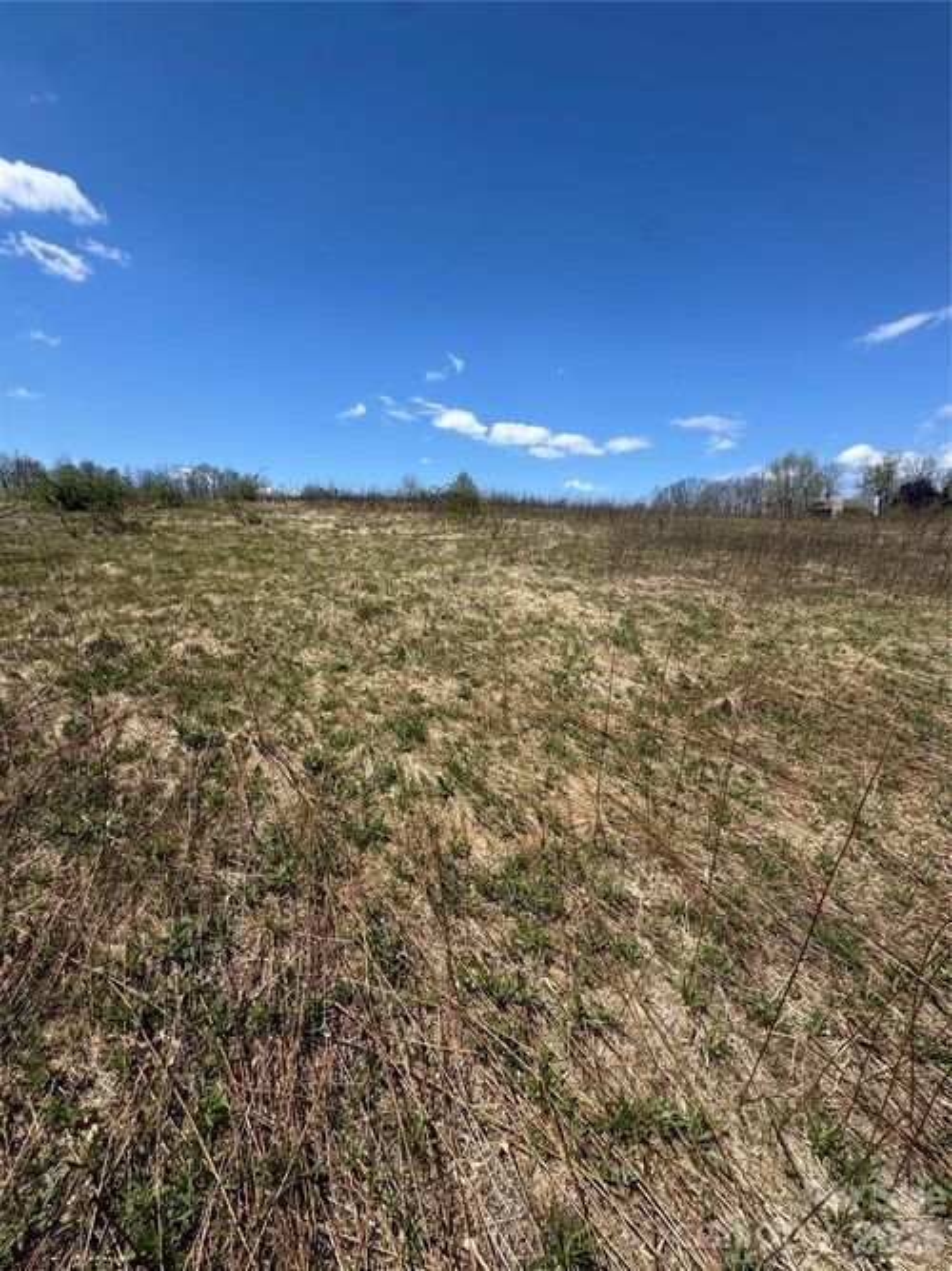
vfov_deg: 102.1
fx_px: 514
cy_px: 636
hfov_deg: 85.7
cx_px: 476
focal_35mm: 14
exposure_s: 1/2028
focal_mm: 2.22
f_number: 2.2
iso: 50
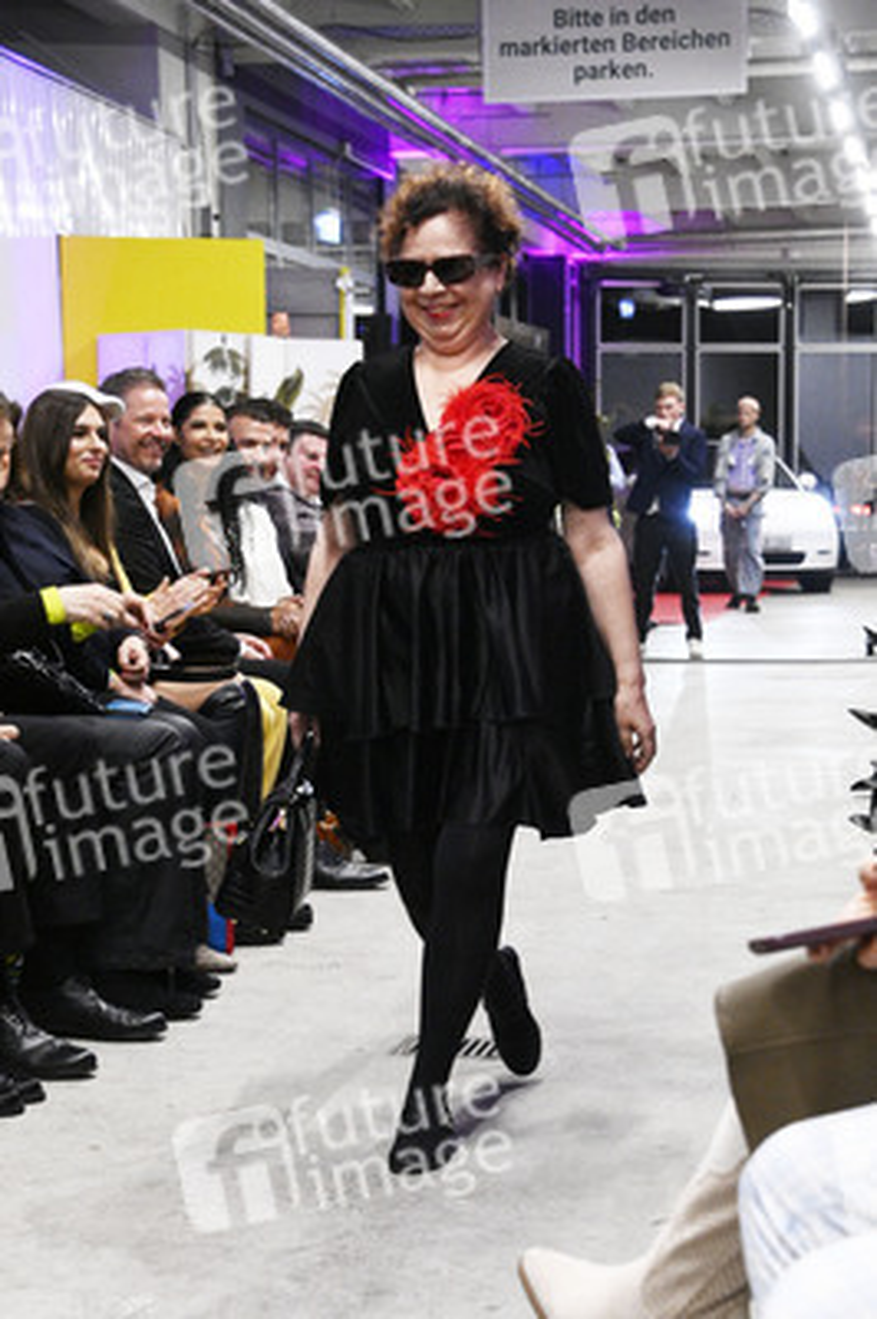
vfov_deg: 29.7
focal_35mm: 68
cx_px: 438
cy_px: 660
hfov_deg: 20.0
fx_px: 2489
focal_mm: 68
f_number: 5.6
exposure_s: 1/200
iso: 10000
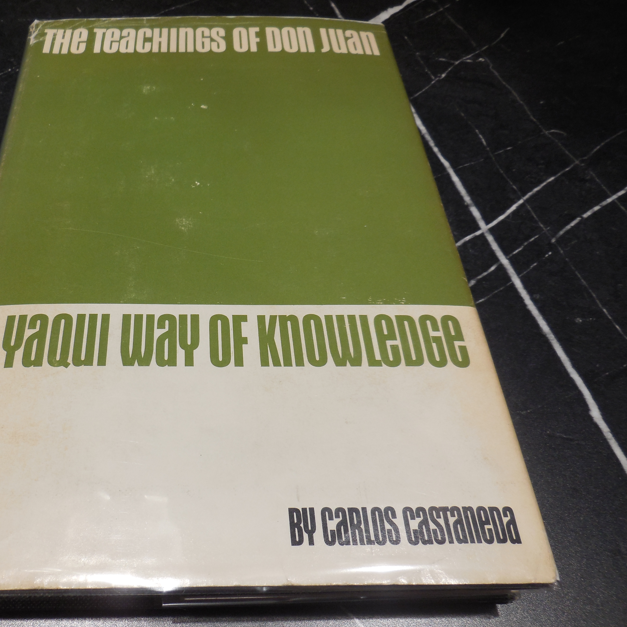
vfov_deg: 54.0
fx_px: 615
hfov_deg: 53.0
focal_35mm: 30
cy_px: 312
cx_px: 212
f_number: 3.1
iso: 125
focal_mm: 4.5
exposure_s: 1/60
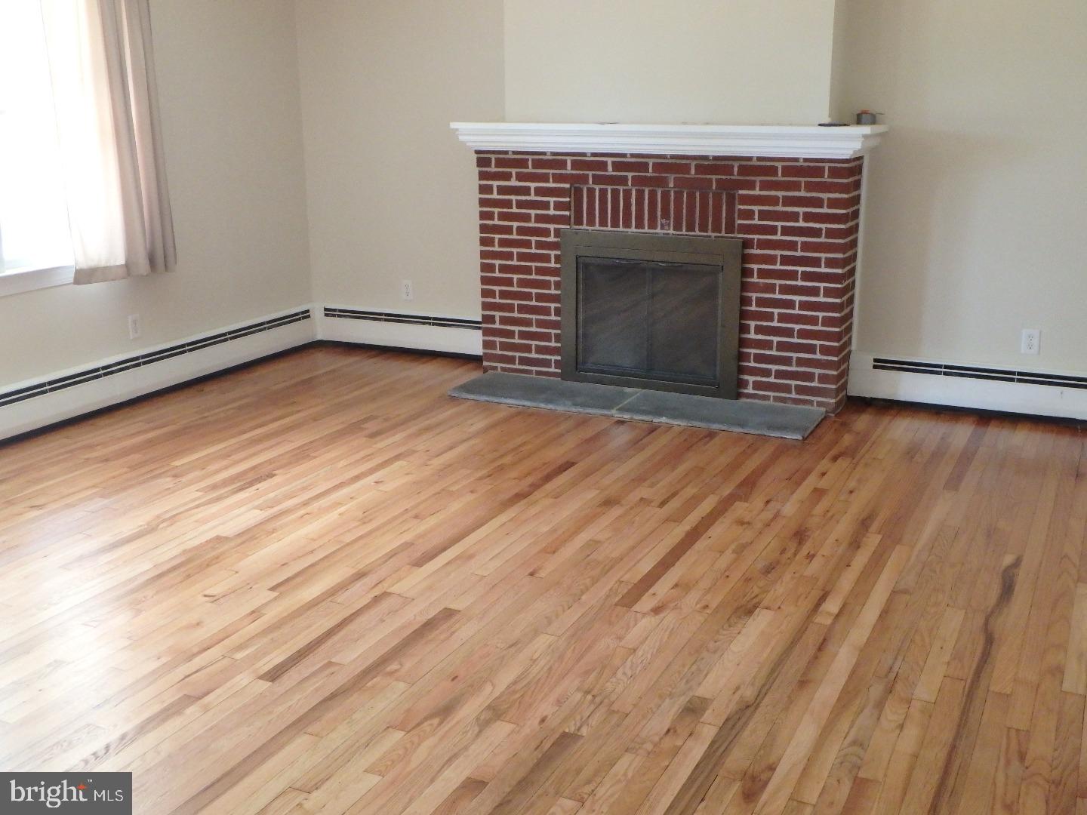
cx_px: 544
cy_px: 408
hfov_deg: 51.4
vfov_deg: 39.7
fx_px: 1130
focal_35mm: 36
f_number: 5
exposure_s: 1/25
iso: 800
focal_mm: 6.4
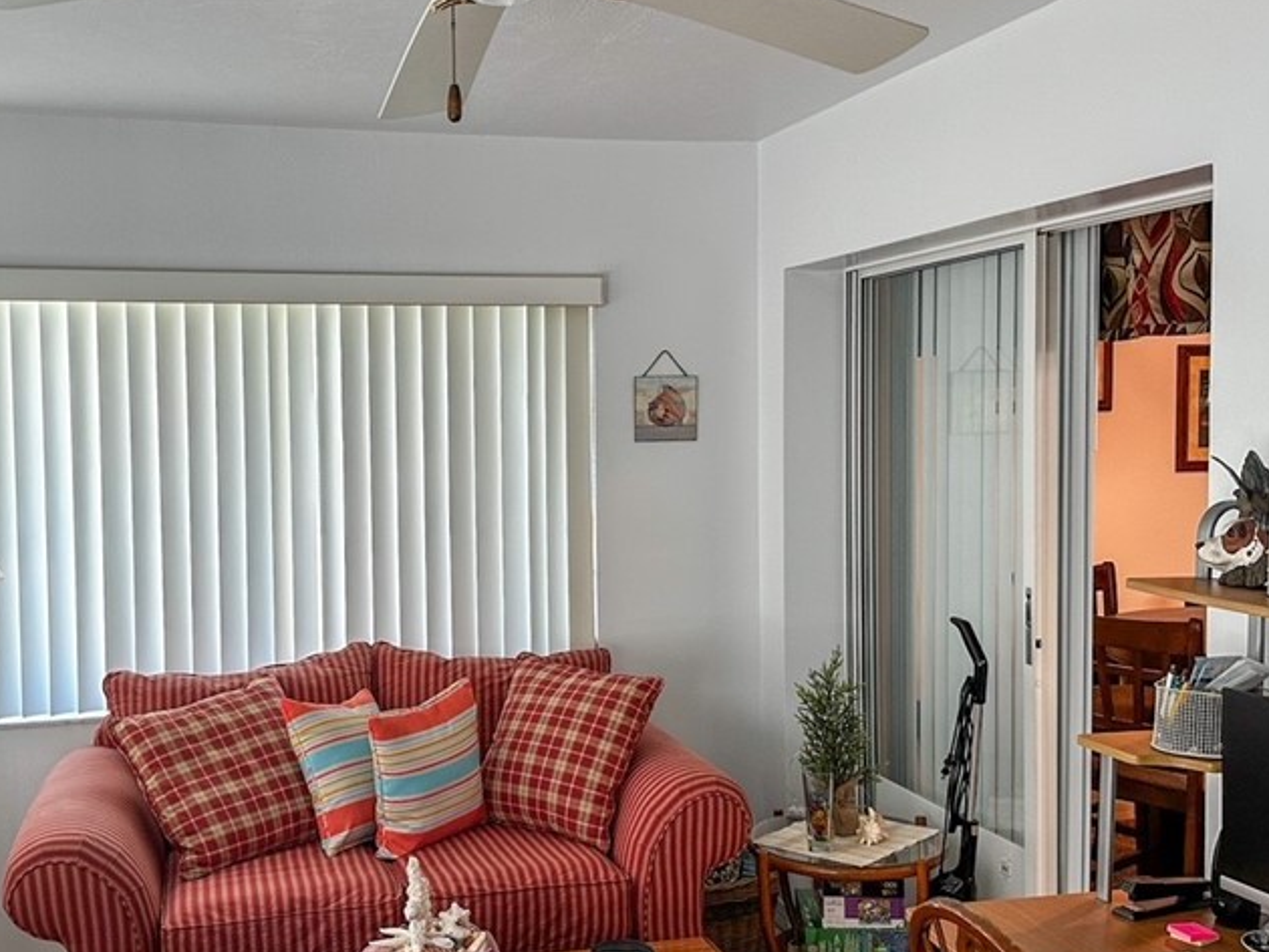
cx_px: 522
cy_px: 489
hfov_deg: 47.6
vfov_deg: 36.8
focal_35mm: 39
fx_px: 1430
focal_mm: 6.86
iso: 125
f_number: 1.8
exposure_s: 1/120
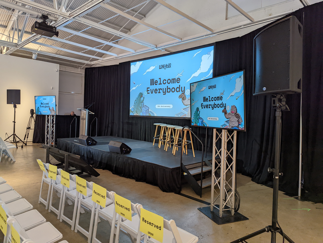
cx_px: 162
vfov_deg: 56.9
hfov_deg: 71.5
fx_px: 224
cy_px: 122
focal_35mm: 24
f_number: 1.85
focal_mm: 6.81
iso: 316
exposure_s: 1/180
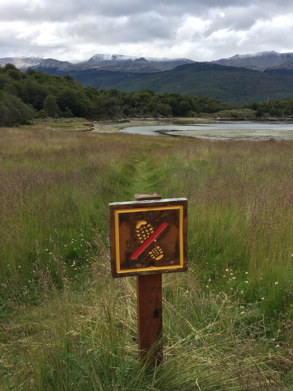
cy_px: 196
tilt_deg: -11.7
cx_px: 146
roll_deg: +1.1
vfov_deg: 61.7
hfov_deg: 48.2
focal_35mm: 29
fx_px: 327
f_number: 2.2
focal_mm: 4.15
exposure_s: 1/1642
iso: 32
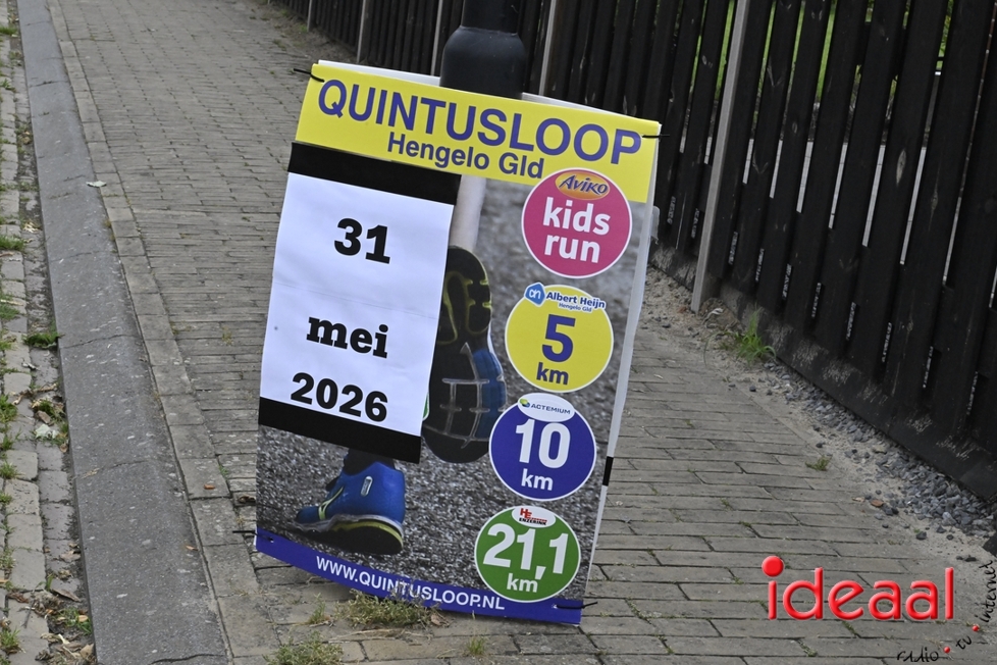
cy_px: 333
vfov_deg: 19.2
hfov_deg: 28.5
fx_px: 1966
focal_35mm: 71
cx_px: 501
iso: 5600
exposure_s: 1/1600
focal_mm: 70
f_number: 20
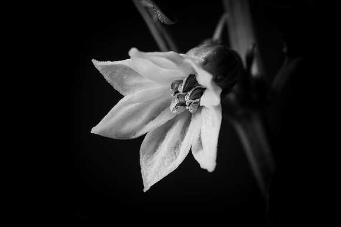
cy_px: 103
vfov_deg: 6.5
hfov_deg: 9.7
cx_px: 129
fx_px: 2019
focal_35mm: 213
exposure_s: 1/160
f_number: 8
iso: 400
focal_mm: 100
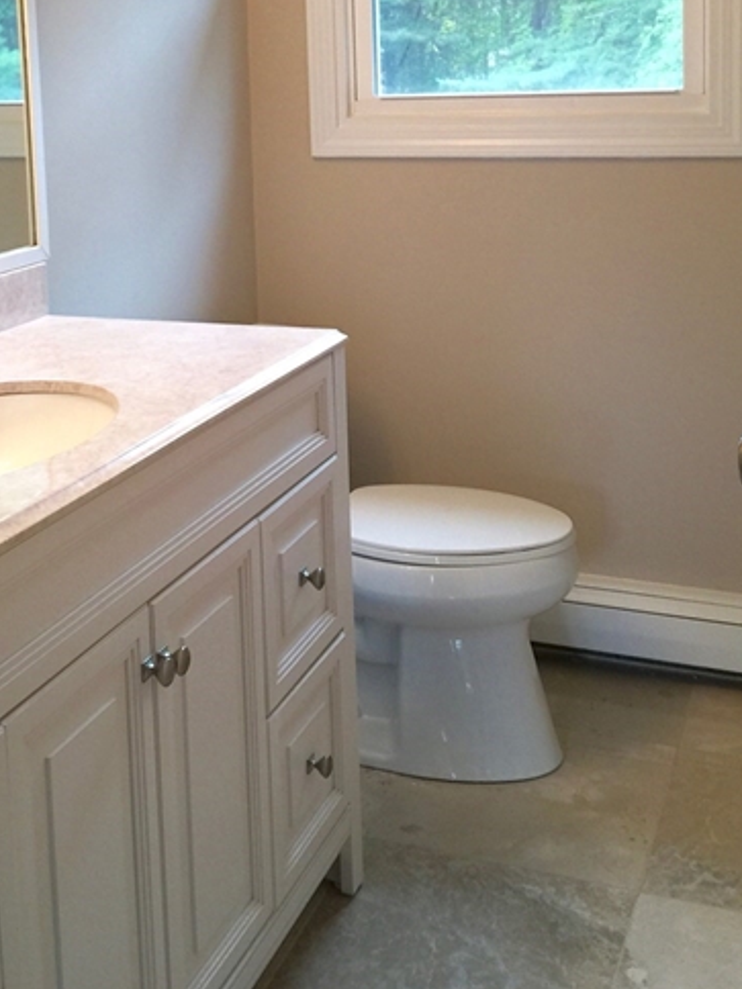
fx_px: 1315
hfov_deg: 31.5
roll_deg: +1.5
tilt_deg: -5.7
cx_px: 323
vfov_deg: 39.8
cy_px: 213
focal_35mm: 46
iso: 40
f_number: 2.2
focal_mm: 4.15
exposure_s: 1/30
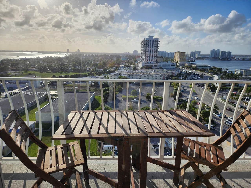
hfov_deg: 73.9
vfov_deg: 58.9
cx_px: 126
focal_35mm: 23
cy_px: 94
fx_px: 167
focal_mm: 5.4
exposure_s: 1/2180
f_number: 1.8
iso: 20
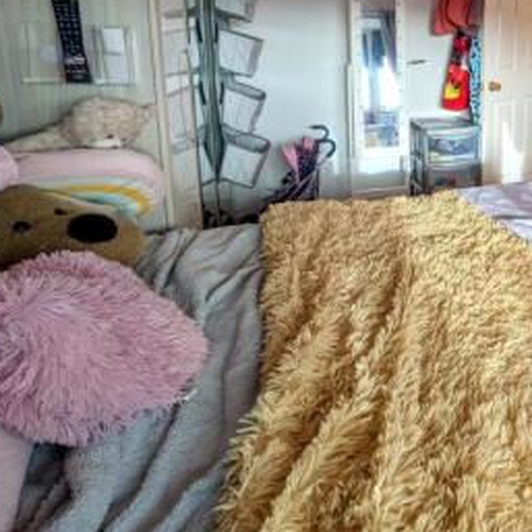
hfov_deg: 49.1
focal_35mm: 28
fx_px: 487
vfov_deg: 54.4
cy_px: 127
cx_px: 507
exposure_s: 1/33.3
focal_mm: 1.83
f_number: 2.2
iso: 51
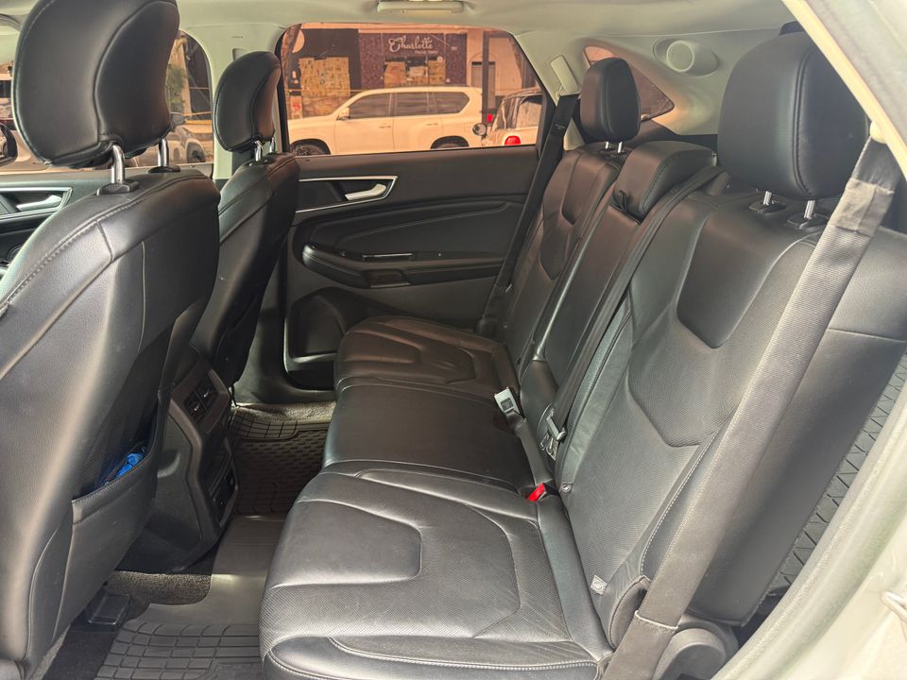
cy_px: 340
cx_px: 454
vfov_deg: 56.8
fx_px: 629
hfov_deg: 71.6
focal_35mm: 24
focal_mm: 6.76
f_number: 1.78
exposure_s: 1/109
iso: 200
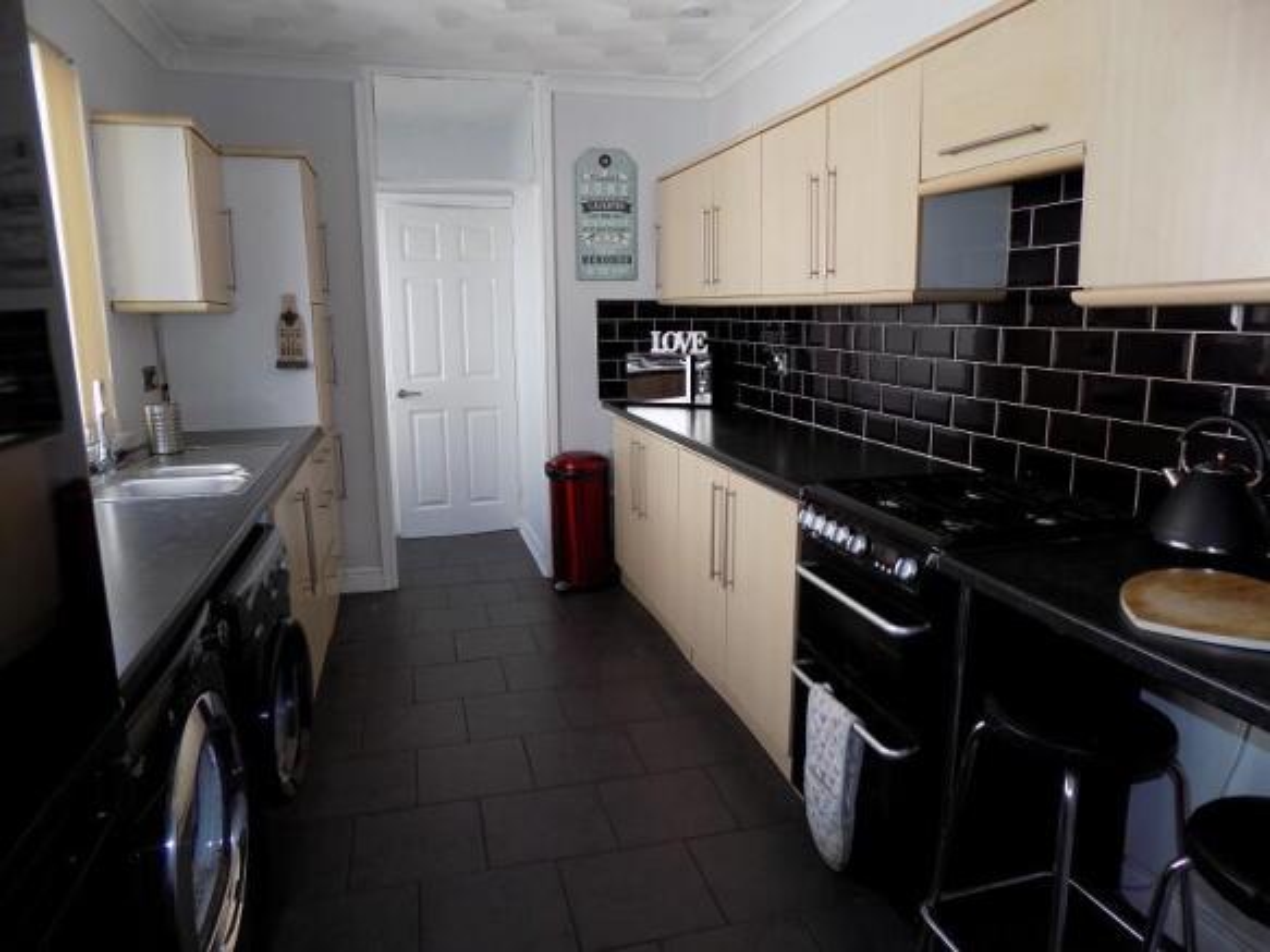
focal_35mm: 23
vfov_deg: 58.9
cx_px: 635
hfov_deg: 73.9
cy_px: 476
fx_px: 844
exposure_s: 1/40
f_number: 3.1
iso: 80
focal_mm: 4
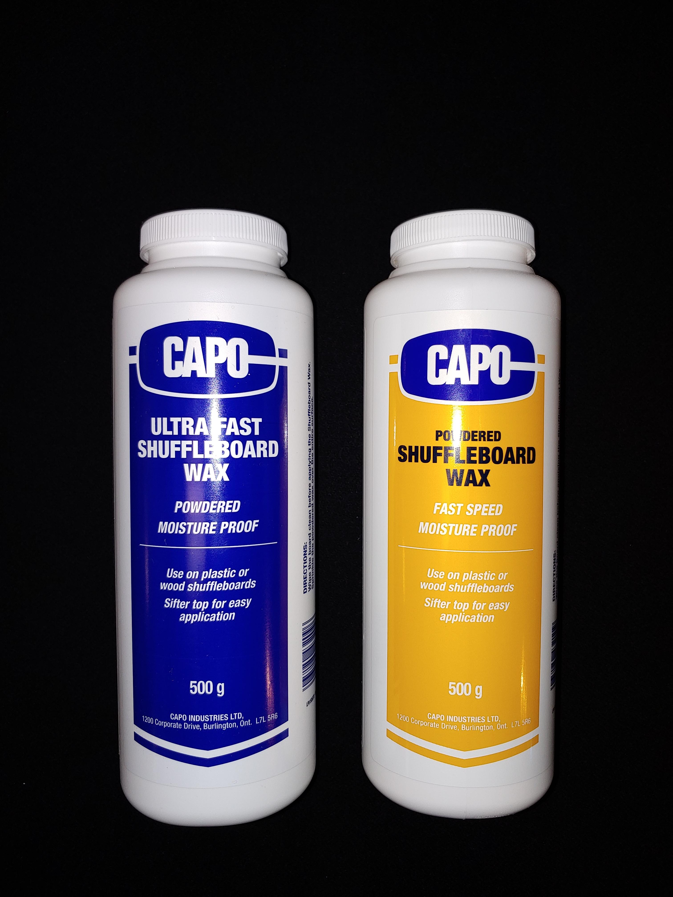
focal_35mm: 25
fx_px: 648
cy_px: 448
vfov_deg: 69.4
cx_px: 336
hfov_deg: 54.9
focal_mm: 4.23
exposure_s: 1/126
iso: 50
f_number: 1.5
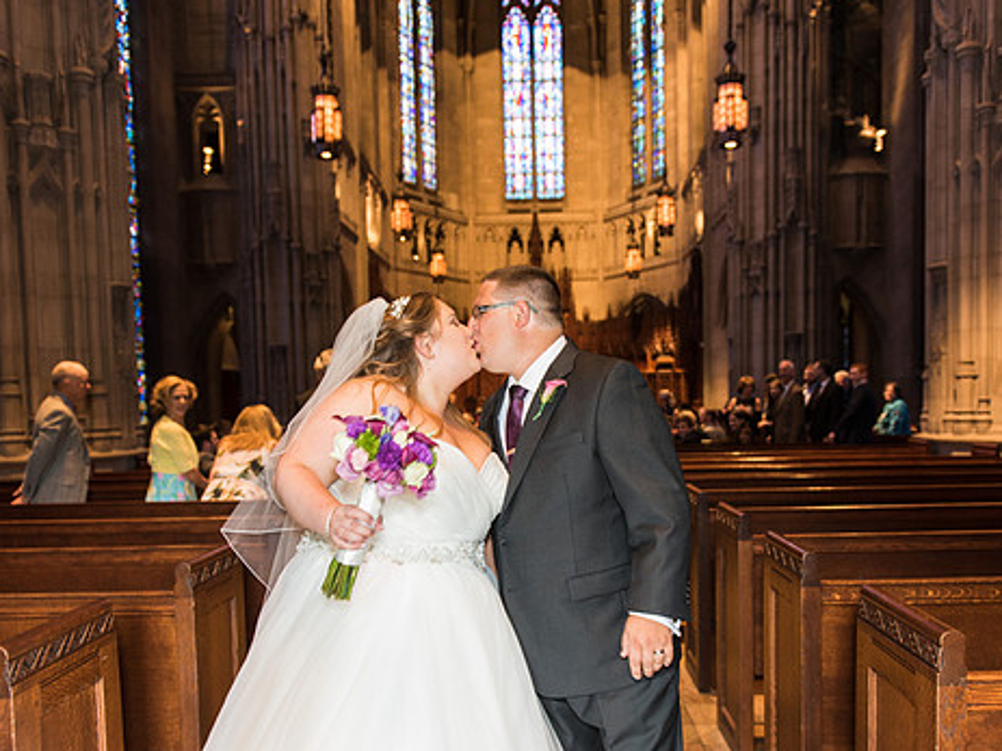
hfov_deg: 56.8
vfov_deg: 43.9
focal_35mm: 32
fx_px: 926
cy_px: 454
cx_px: 529
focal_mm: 24
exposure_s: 1/100
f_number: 2.8
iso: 1100
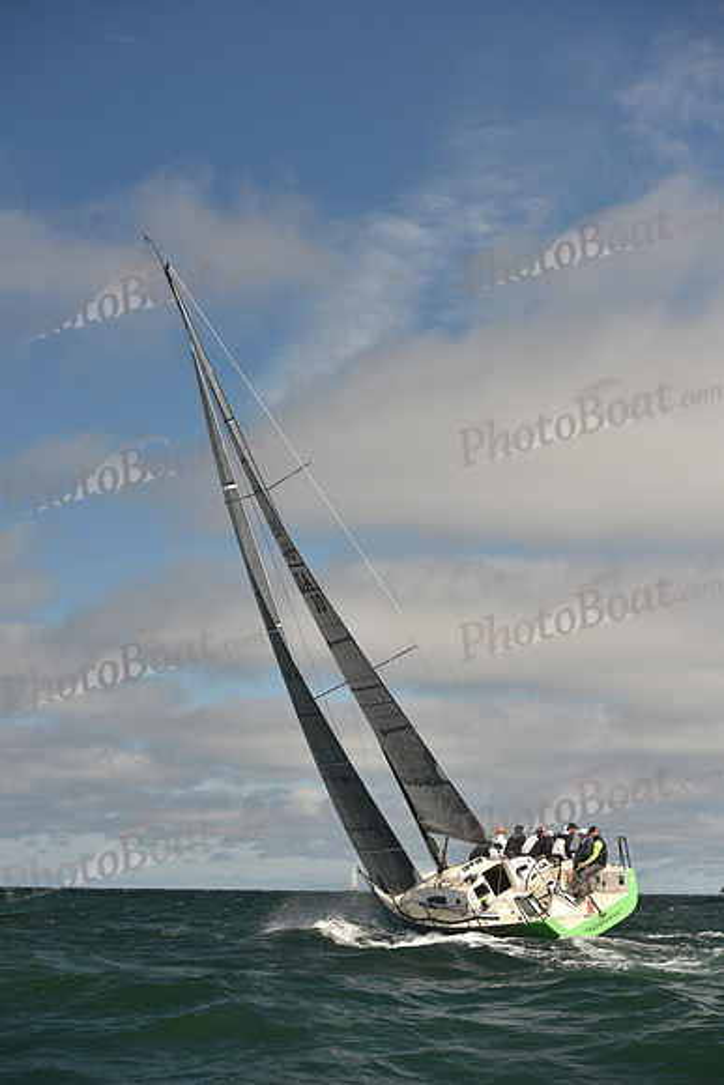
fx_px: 2110
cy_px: 542
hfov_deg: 19.5
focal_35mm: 70
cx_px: 362
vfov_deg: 28.8
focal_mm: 70
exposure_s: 1/1250
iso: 320
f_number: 5.6
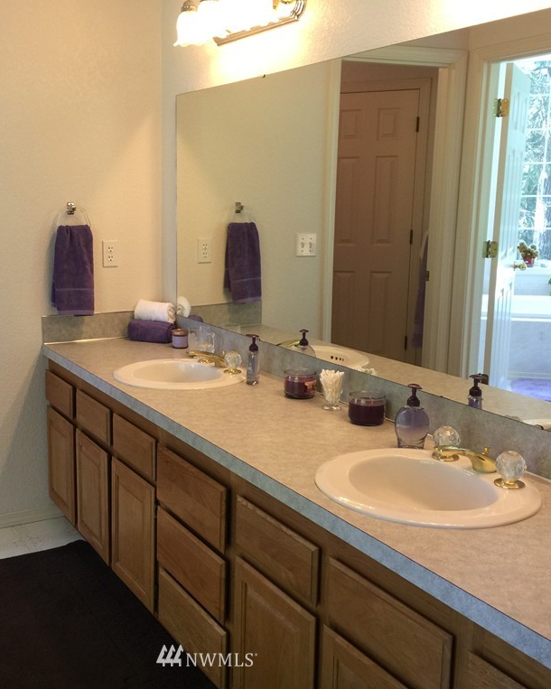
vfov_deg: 47.9
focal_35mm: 38
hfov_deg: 38.9
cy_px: 343
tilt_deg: -11.2
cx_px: 207
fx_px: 775
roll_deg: -1.0
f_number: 2.2
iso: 40
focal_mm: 4.15
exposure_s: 1/30
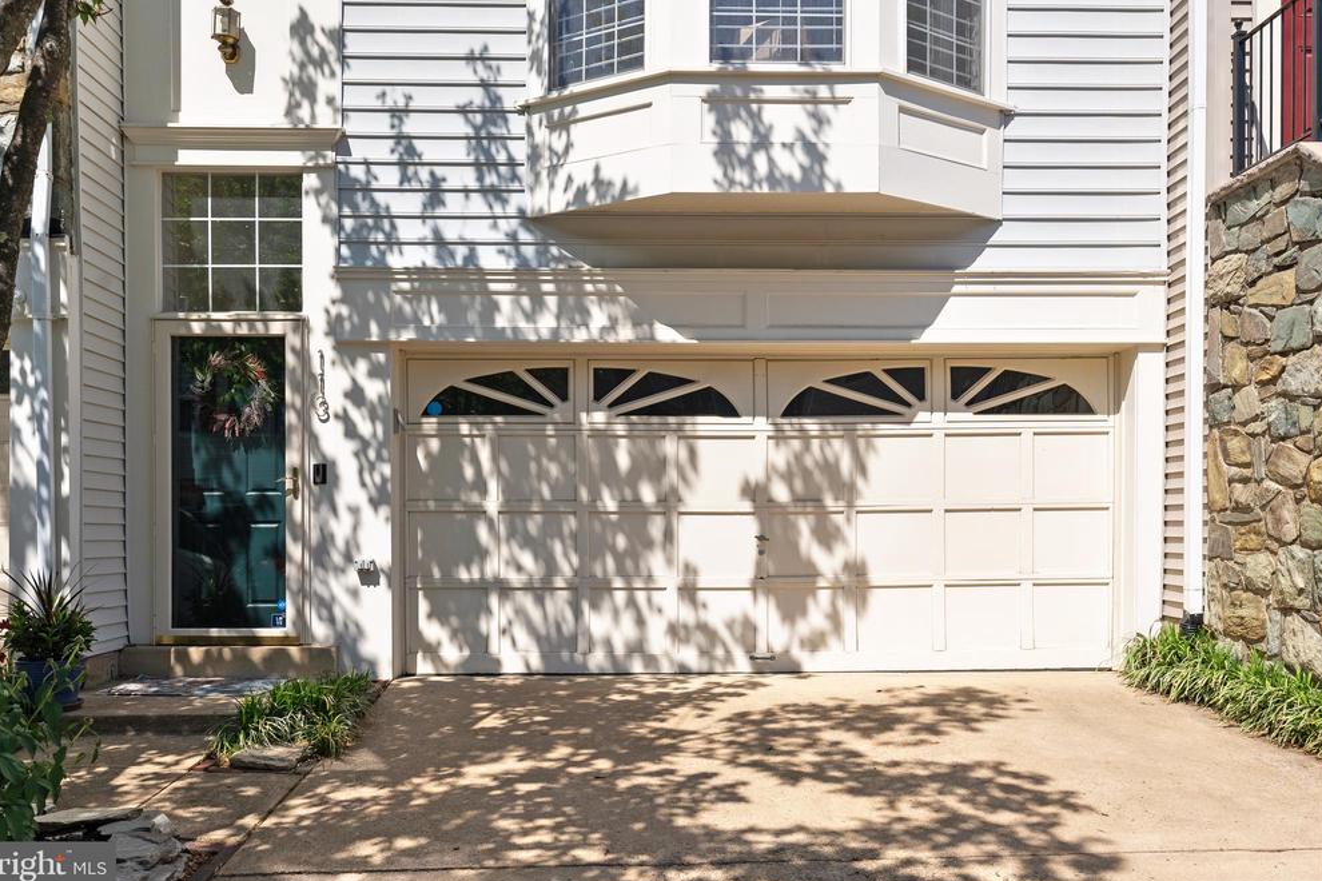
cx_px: 652
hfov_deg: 61.9
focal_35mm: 30
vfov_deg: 43.6
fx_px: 1102
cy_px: 434
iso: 200
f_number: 8
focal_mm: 29
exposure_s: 1/640
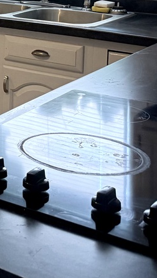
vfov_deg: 23.8
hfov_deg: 11.9
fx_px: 622
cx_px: -207
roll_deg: +1.1
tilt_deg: -4.3
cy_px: -23
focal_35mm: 84
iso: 400
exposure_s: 1/120
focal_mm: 6.76
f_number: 1.78
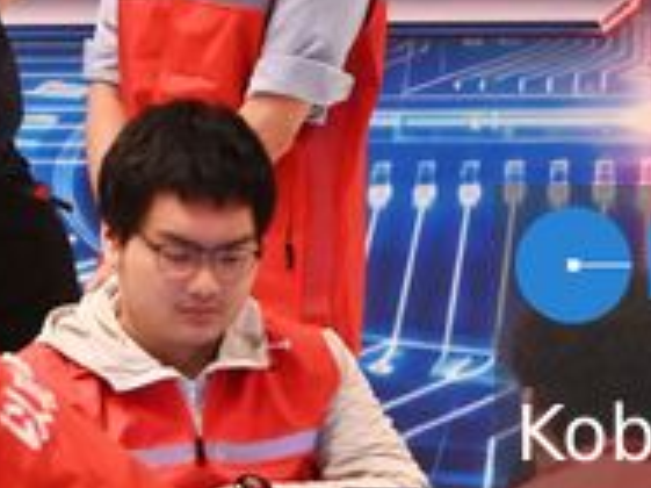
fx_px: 10393
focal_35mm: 553
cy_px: 145
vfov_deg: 2.7
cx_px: 174
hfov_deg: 3.6
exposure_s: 1/160
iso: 2000
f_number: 2.8
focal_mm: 105
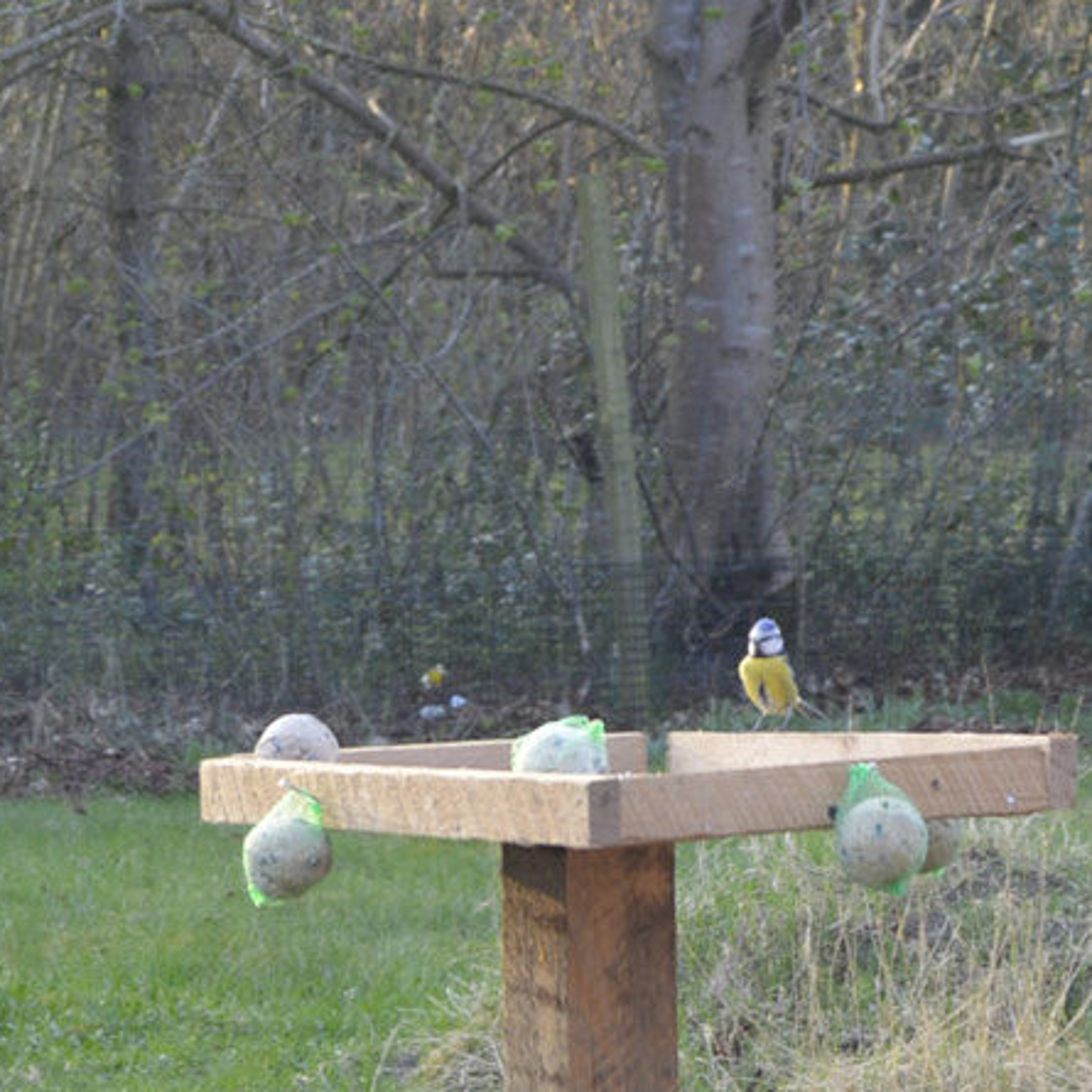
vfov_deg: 7.4
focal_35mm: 238
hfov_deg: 7.4
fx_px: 8494
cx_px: 761
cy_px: 768
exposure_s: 1/100
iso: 400
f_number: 5.6
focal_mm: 52
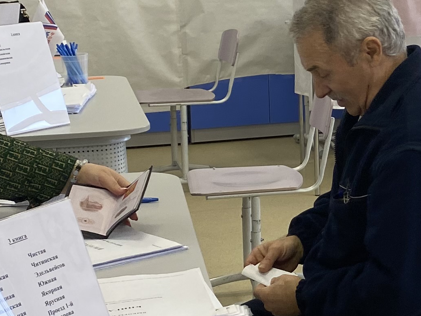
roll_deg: -0.6
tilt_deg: -8.6
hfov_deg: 18.2
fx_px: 1228
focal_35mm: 101
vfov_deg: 14.6
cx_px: 533
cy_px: 99
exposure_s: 1/100
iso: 64
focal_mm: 4.25
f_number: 1.8
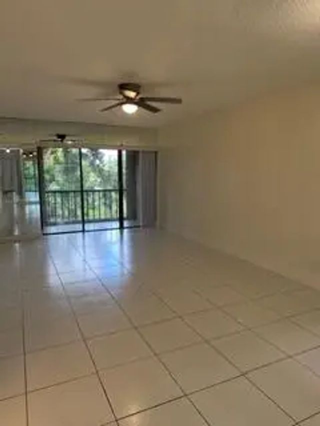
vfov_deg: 71.6
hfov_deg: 56.8
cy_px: 213
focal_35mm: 24
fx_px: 296
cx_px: 160
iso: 50
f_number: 1.78
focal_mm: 6.76
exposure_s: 1/61
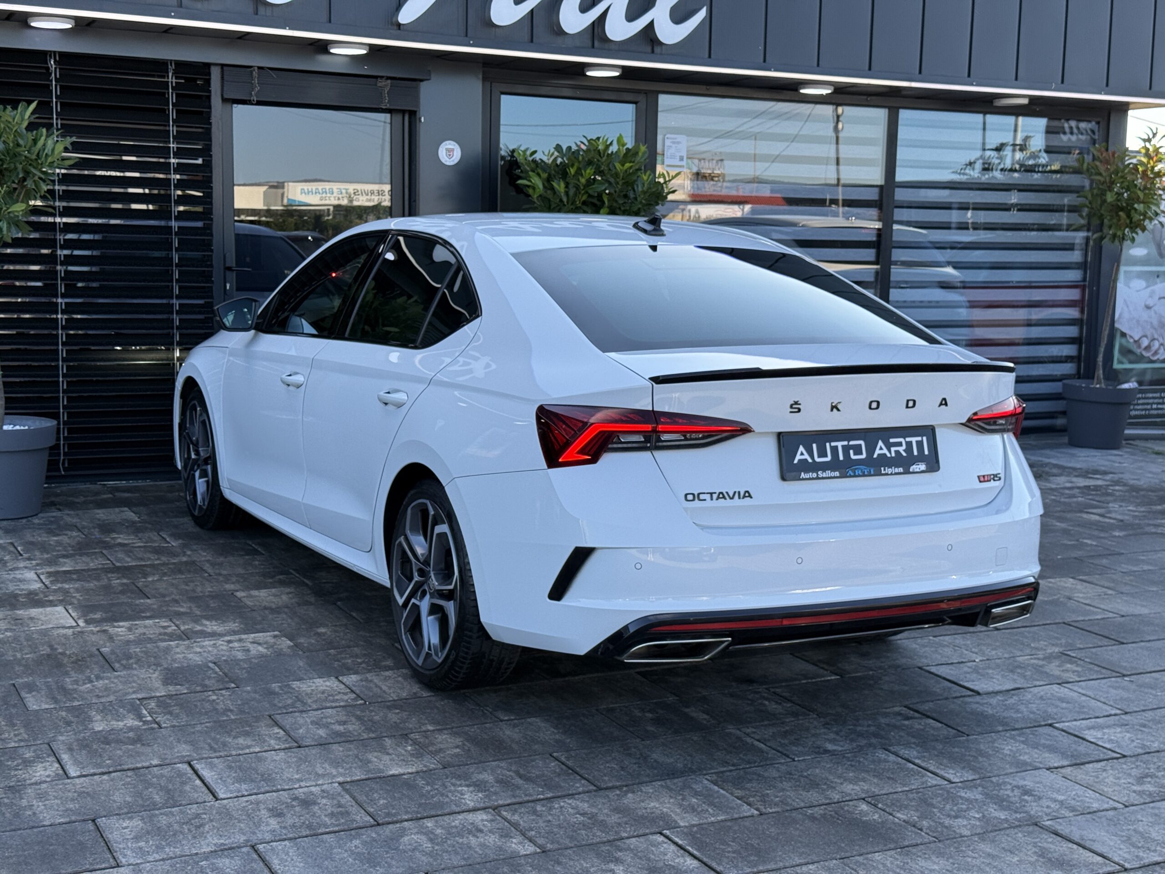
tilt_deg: -6.4
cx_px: 582
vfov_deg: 30.3
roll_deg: -0.9
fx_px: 1615
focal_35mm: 48
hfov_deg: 39.7
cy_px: 437
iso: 64
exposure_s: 1/1027
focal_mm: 6.76
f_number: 1.78
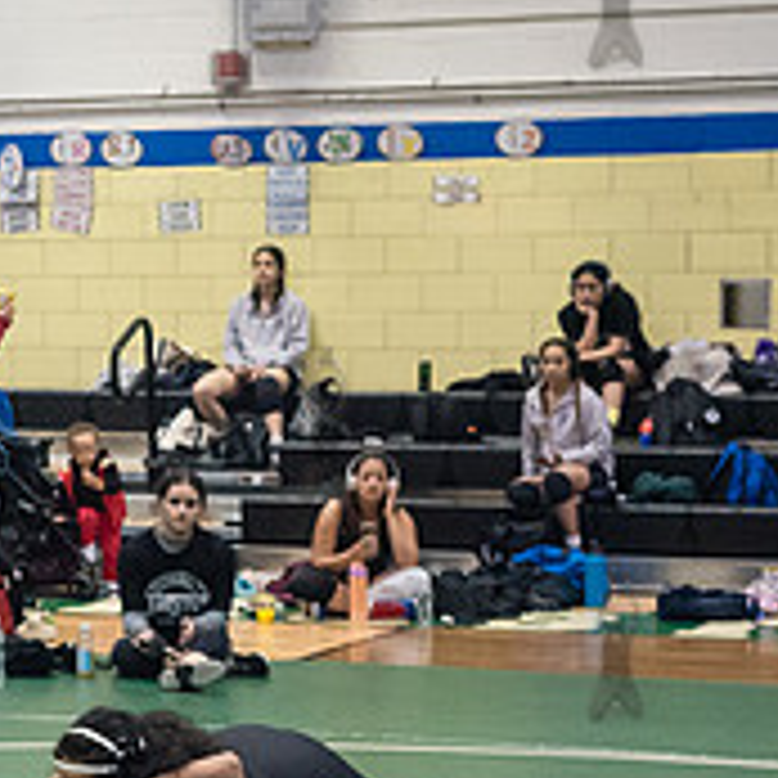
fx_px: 3128
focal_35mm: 123
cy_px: 571
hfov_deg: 14.0
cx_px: 17
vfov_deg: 14.1
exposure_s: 1/400
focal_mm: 35
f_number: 3.2
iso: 5000
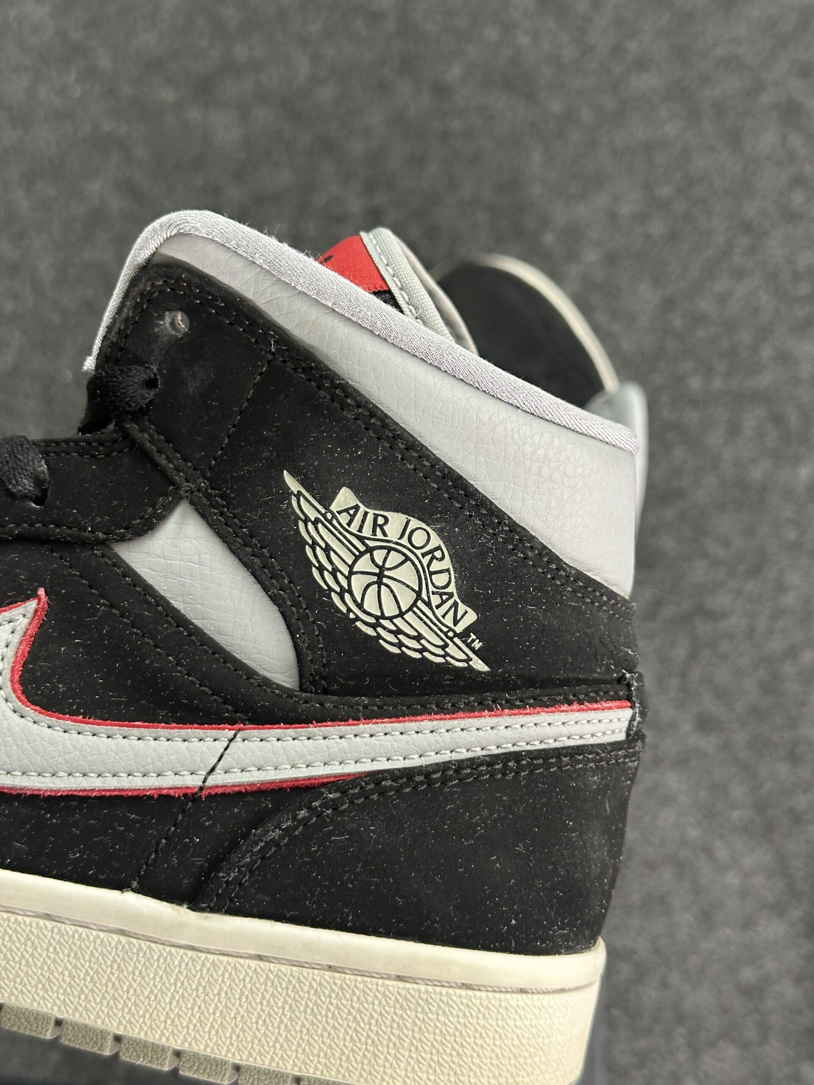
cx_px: 407
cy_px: 542
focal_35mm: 48
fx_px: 1505
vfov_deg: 39.7
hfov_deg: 30.3
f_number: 1.78
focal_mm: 6.86
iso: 200
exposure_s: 1/36
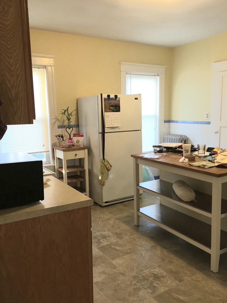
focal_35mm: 30
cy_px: 153
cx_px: 111
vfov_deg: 60.0
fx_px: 262
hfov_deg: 46.8
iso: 100
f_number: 2.2
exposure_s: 1/30
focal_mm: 4.15
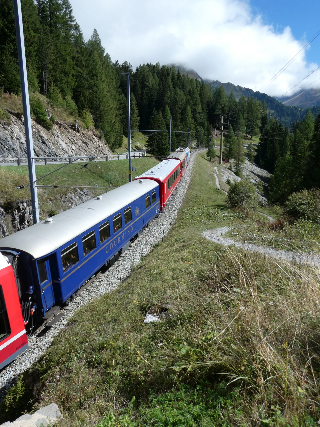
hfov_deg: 54.9
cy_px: 215
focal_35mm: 25
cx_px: 162
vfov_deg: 69.4
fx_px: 308
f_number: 3.3
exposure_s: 1/800
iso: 80
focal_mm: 4.3
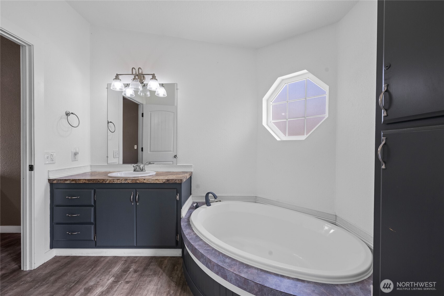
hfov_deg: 104.3
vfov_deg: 81.2
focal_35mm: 14
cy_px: 148
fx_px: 173
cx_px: 222
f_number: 8
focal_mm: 14
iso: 400
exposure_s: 1/40
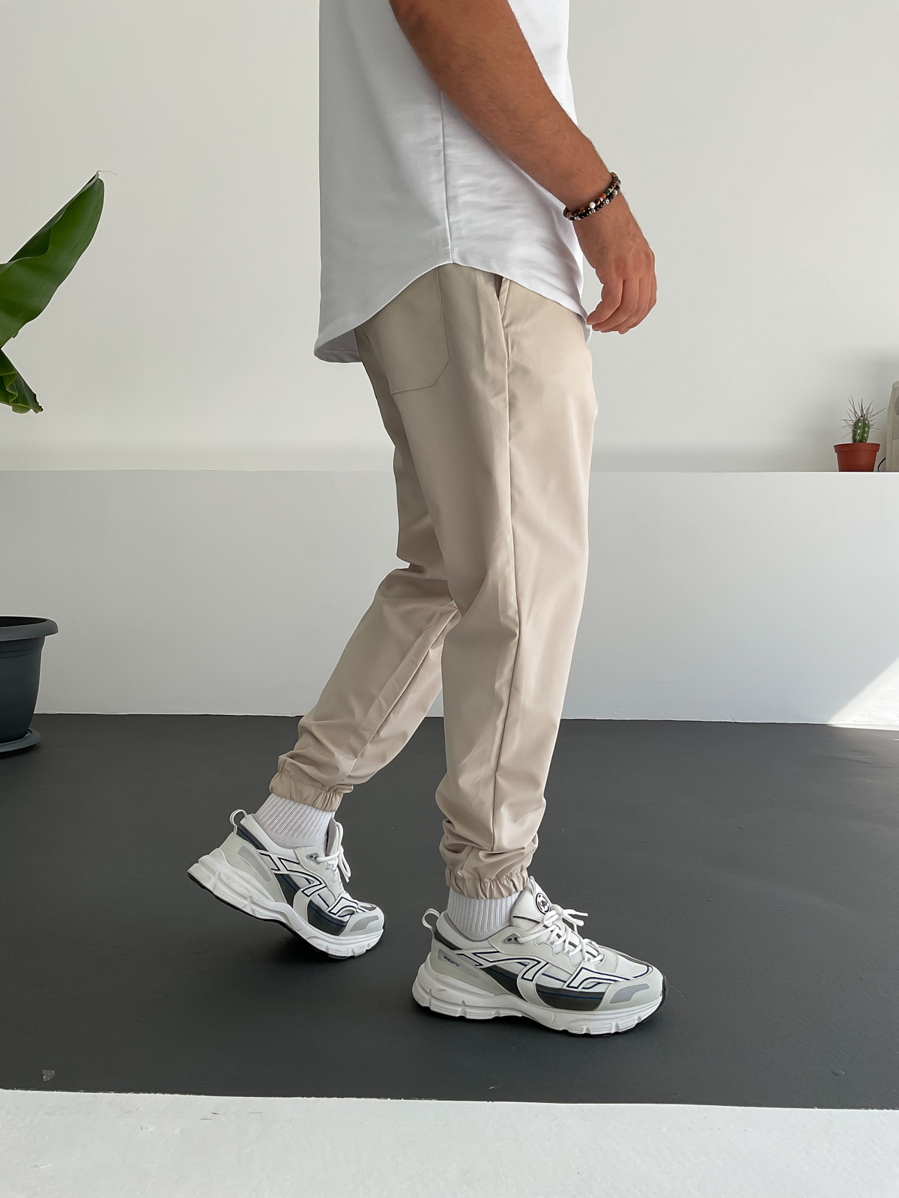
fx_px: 1004
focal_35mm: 29
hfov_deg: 48.2
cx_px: 450
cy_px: 599
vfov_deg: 61.7
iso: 16
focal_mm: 3
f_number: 1.8
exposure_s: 1/290
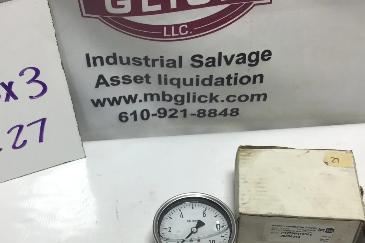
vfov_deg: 26.9
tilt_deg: -47.2
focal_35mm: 50
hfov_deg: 39.5
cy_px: 160
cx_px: 158
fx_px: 507
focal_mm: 3.3
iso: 25
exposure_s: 1/206
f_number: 2.4
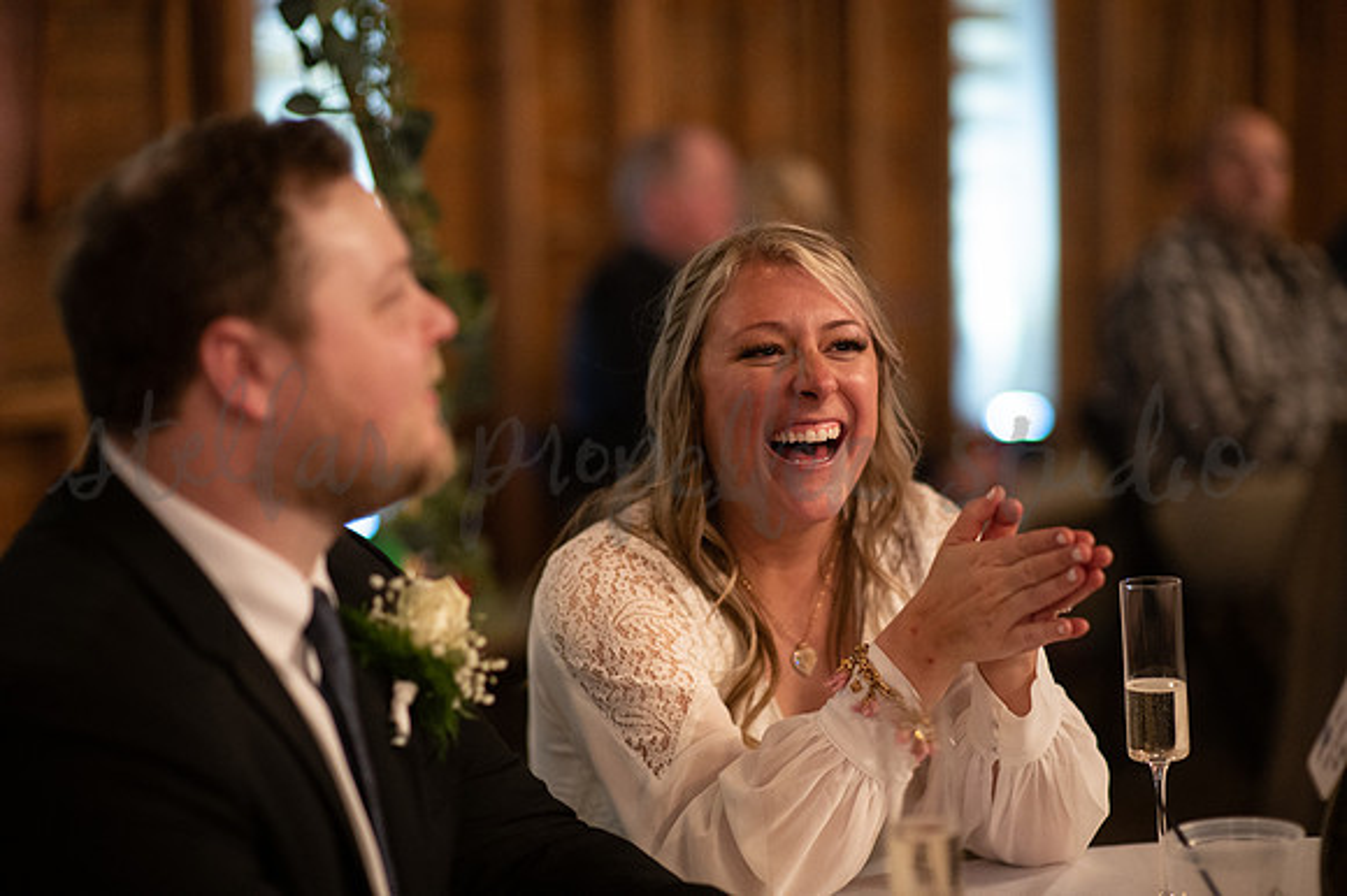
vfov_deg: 16.1
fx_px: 3178
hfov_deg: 23.9
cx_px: 674
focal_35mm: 85
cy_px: 448
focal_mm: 85
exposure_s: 1/200
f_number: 1.4
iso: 2500
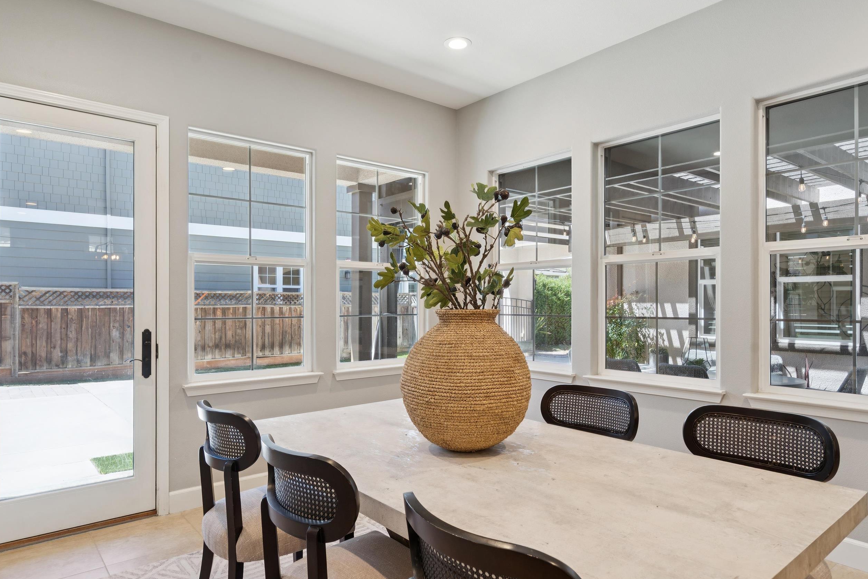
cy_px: 323
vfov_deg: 57.1
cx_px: 461
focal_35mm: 22
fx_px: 530
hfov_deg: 78.5
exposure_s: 1/10
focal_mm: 18
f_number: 8
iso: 160
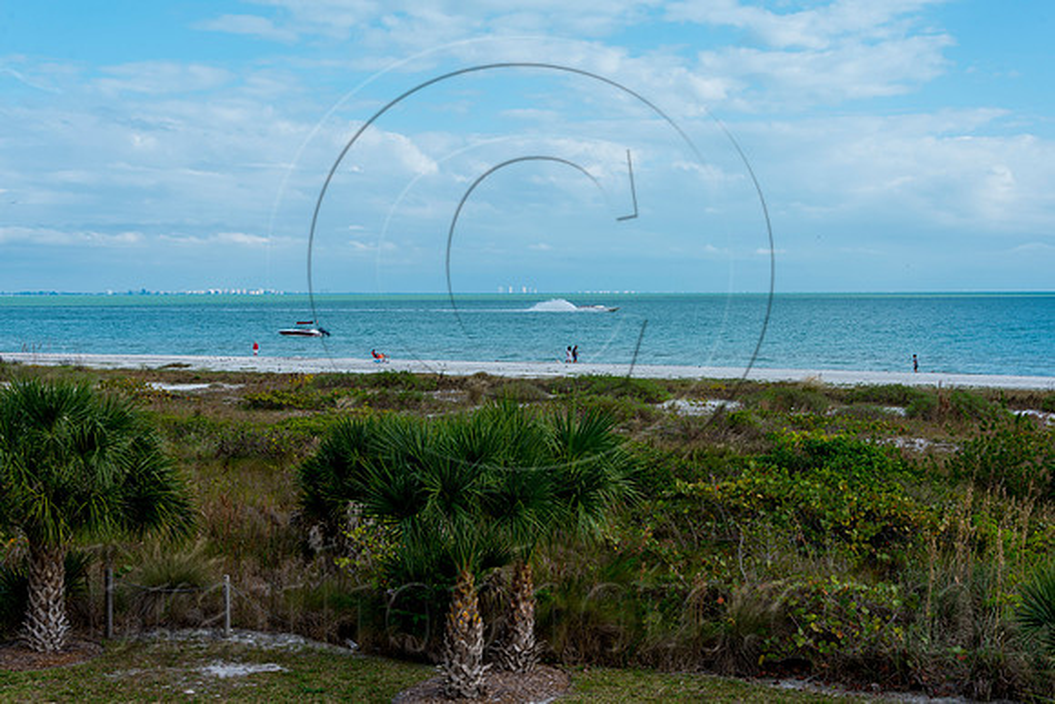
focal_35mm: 51
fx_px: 1504
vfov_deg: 26.3
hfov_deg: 38.7
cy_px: 352
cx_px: 528
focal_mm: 50
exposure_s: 1/200
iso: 320
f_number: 9
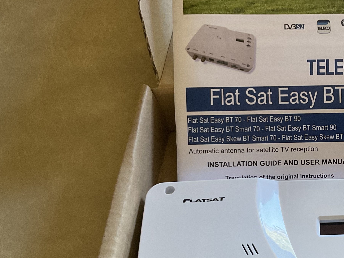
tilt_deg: -58.0
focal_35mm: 65
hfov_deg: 28.3
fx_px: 646
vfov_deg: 22.5
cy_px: 175
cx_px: 333
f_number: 1.8
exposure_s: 1/60
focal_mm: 3
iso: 160
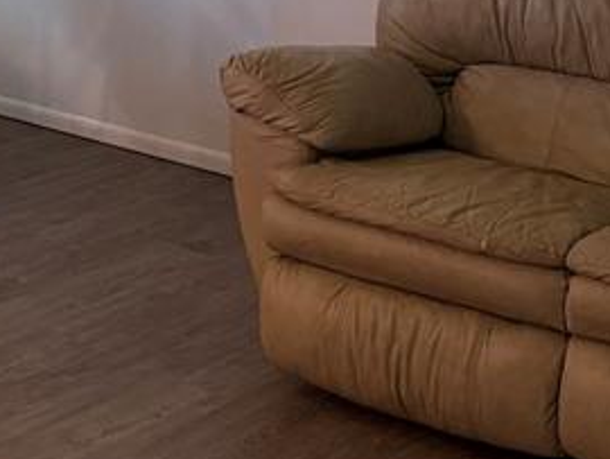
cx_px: -63
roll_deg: +0.1
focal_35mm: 91
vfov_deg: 15.5
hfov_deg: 20.5
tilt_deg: -7.2
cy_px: -122
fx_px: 1605
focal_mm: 6.76
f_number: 1.78
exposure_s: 1/120
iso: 400
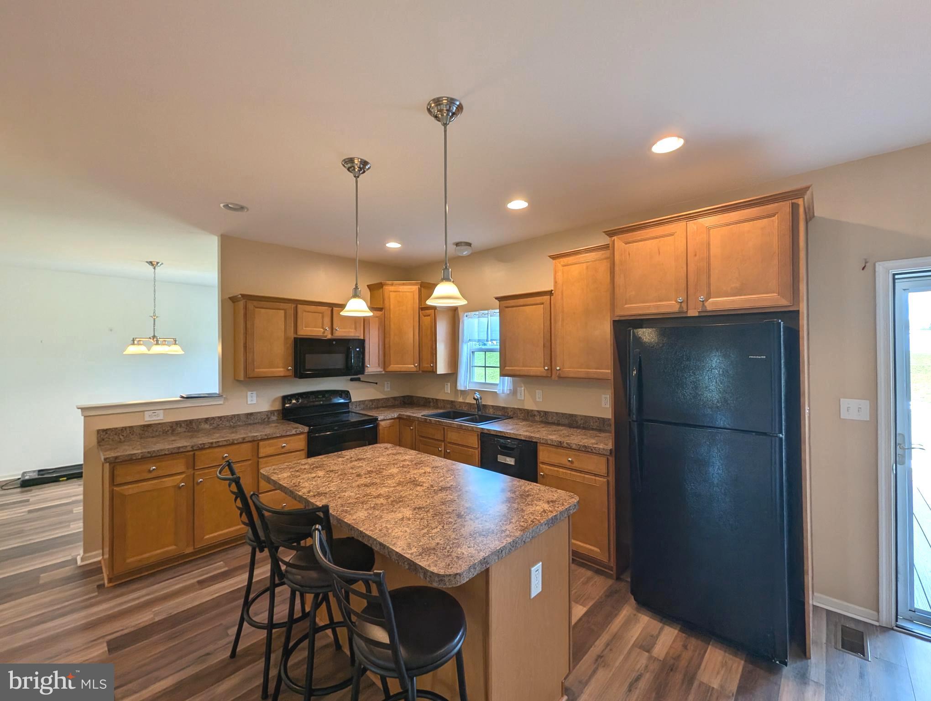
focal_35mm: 13
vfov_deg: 90.1
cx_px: 466
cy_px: 350
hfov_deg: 106.1
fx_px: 350
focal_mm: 1.95
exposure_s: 1/120
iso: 74
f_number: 2.2
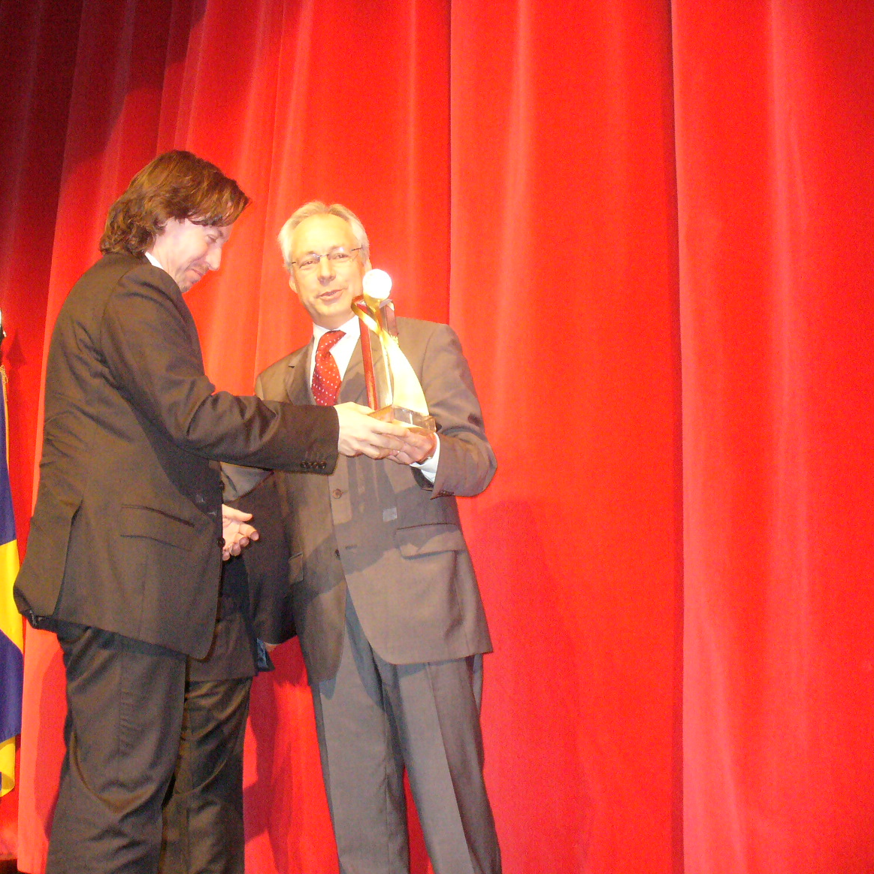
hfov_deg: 37.3
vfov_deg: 37.6
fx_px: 1285
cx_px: 317
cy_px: 429
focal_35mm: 45
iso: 400
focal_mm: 6.1
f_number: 2.8
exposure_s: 1/60
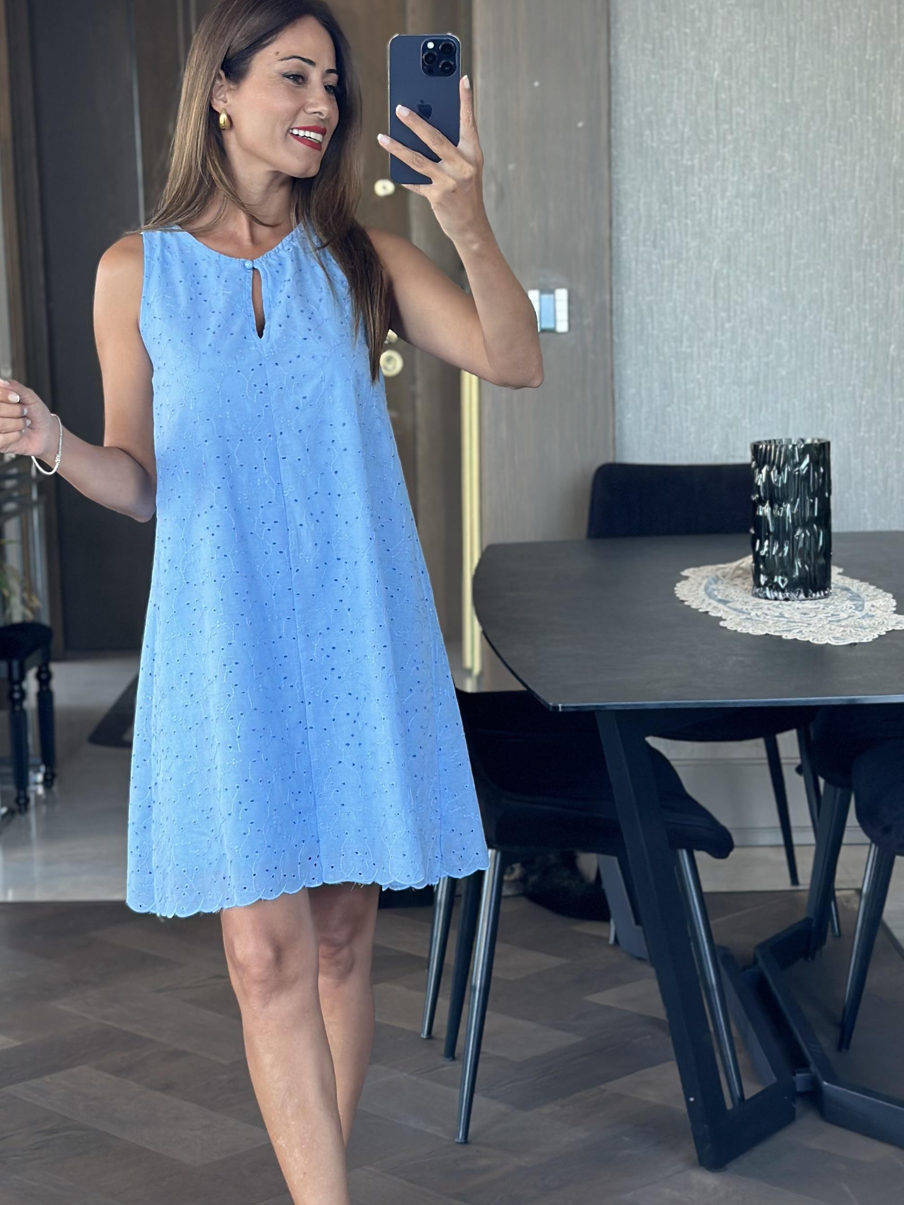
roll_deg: +2.2
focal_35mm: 72
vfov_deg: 27.0
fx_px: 2507
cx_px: 262
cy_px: 676
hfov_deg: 20.3
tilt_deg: -17.0
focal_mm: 6.86
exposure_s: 1/71
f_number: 1.78
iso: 125
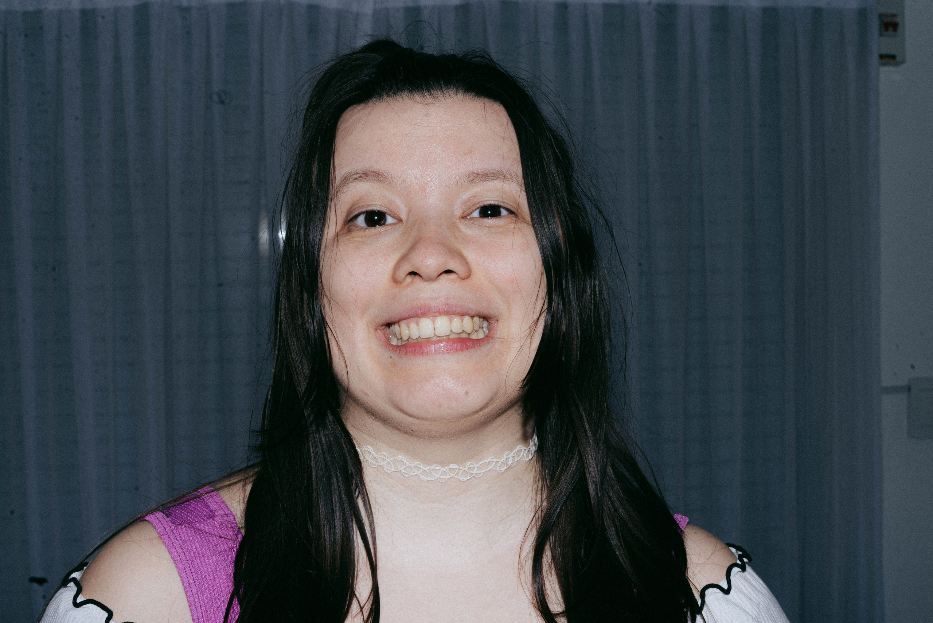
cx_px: 466
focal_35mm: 50
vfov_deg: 27.0
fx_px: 1296
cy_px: 312
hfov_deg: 39.6
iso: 125
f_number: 16
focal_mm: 50
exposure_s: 1/200
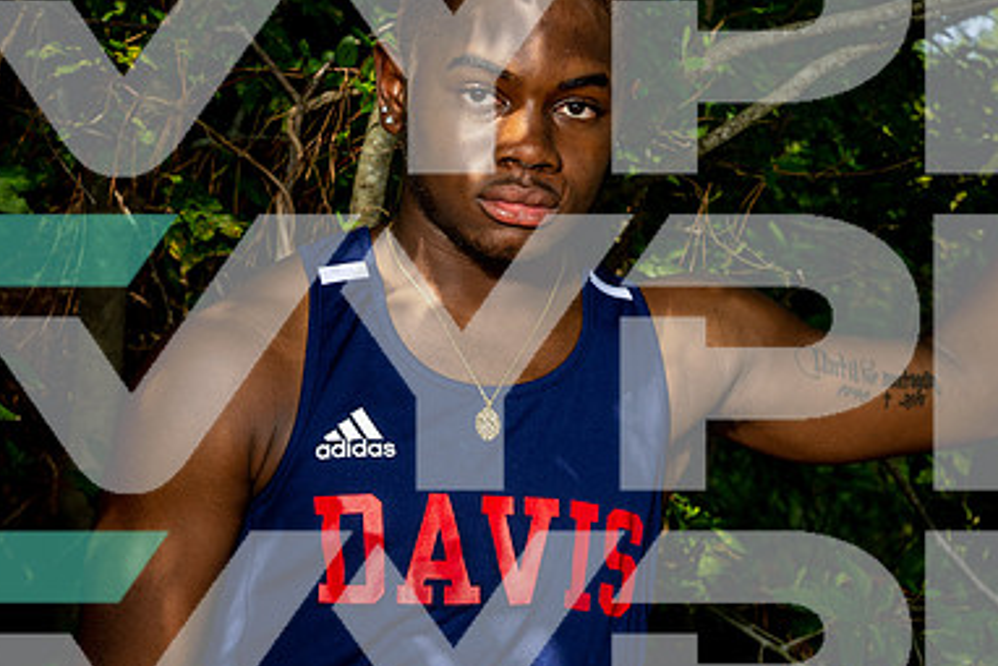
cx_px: 570
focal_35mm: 82
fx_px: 2274
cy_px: 354
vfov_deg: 16.7
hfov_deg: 24.7
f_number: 10
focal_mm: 54
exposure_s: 1/125
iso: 100
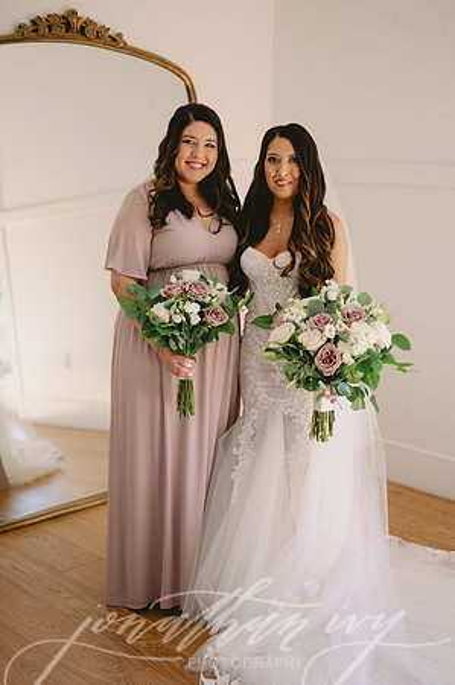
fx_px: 950
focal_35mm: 50
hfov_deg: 26.9
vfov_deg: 39.6
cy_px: 342
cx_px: 228
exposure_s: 1/320
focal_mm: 50
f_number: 2
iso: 320
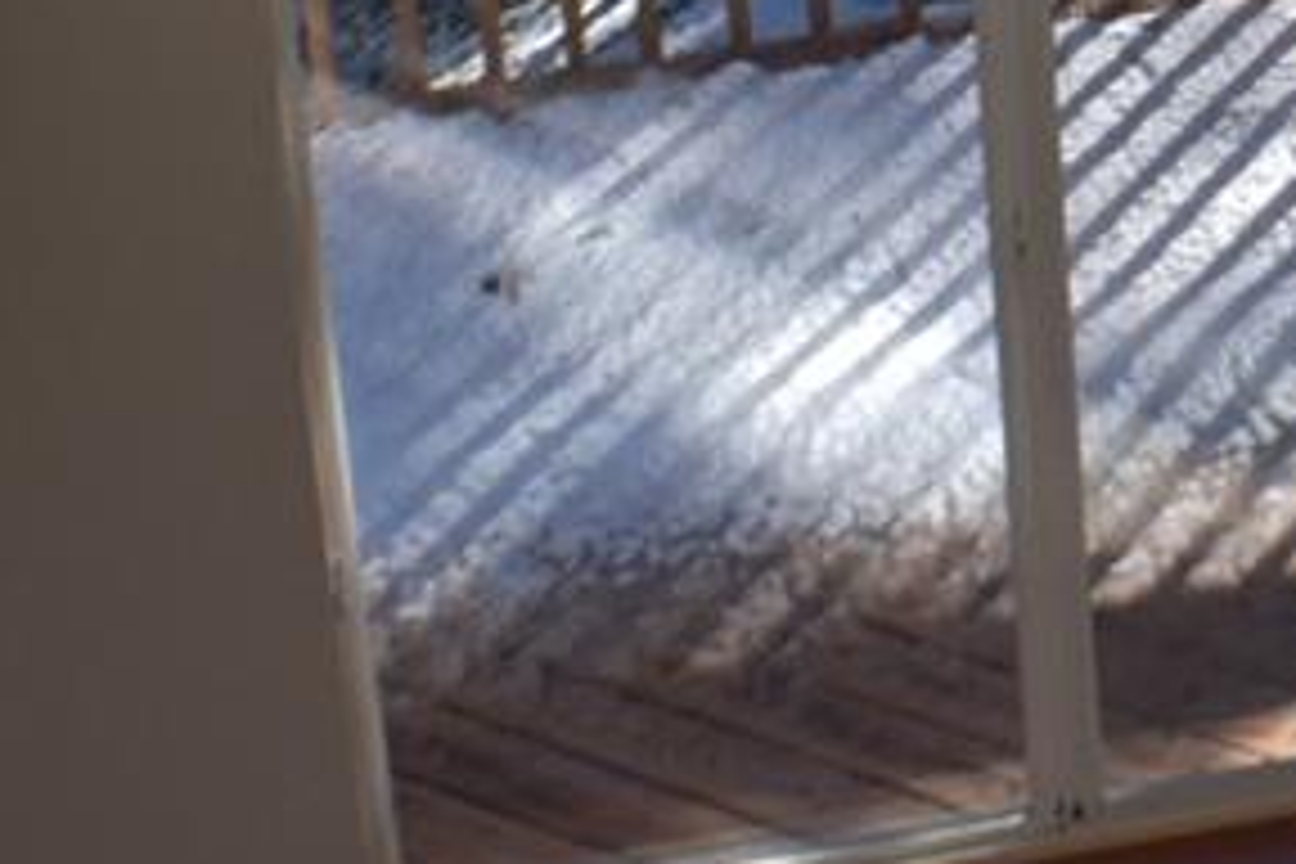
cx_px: 2156
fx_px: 6904
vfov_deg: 6.7
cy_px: -1436
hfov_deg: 10.2
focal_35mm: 192
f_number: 8
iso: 320
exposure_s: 1/250
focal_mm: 23
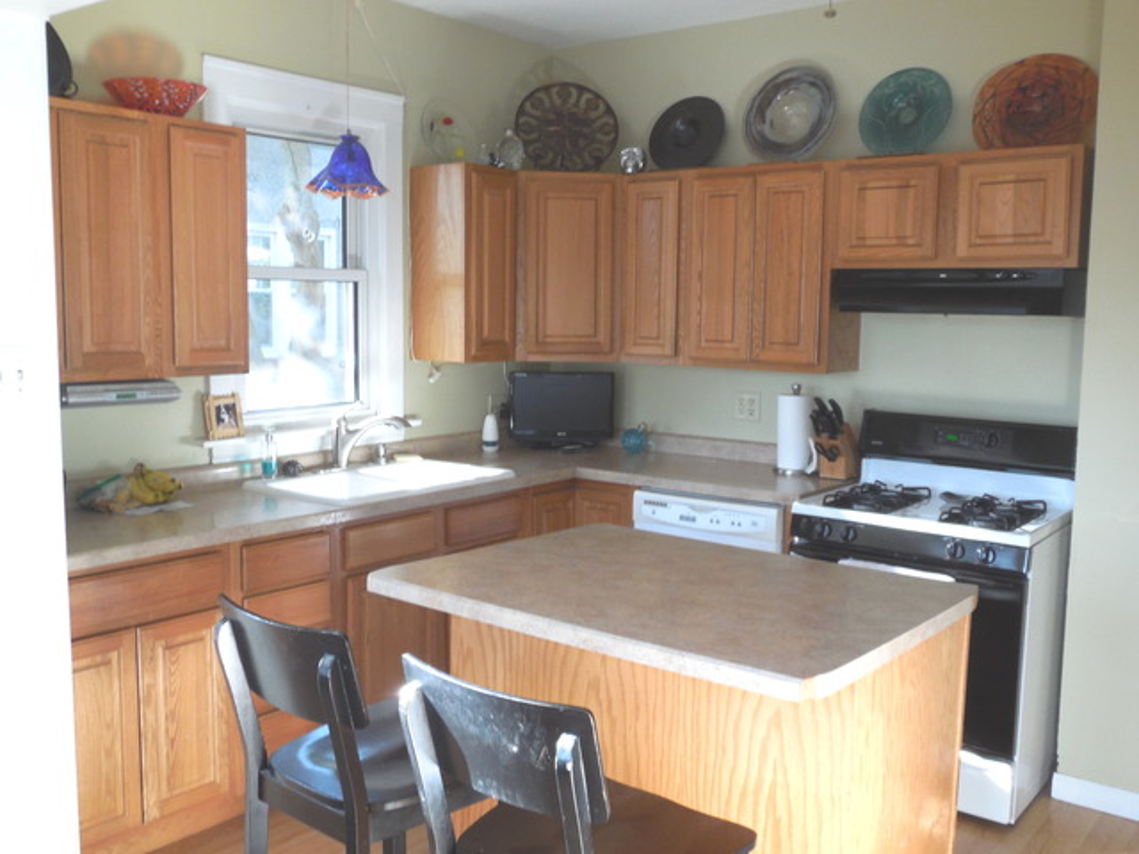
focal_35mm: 34
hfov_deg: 54.0
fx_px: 1119
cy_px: 427
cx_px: 570
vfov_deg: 41.8
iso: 200
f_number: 3.4
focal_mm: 6.1
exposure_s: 1/30
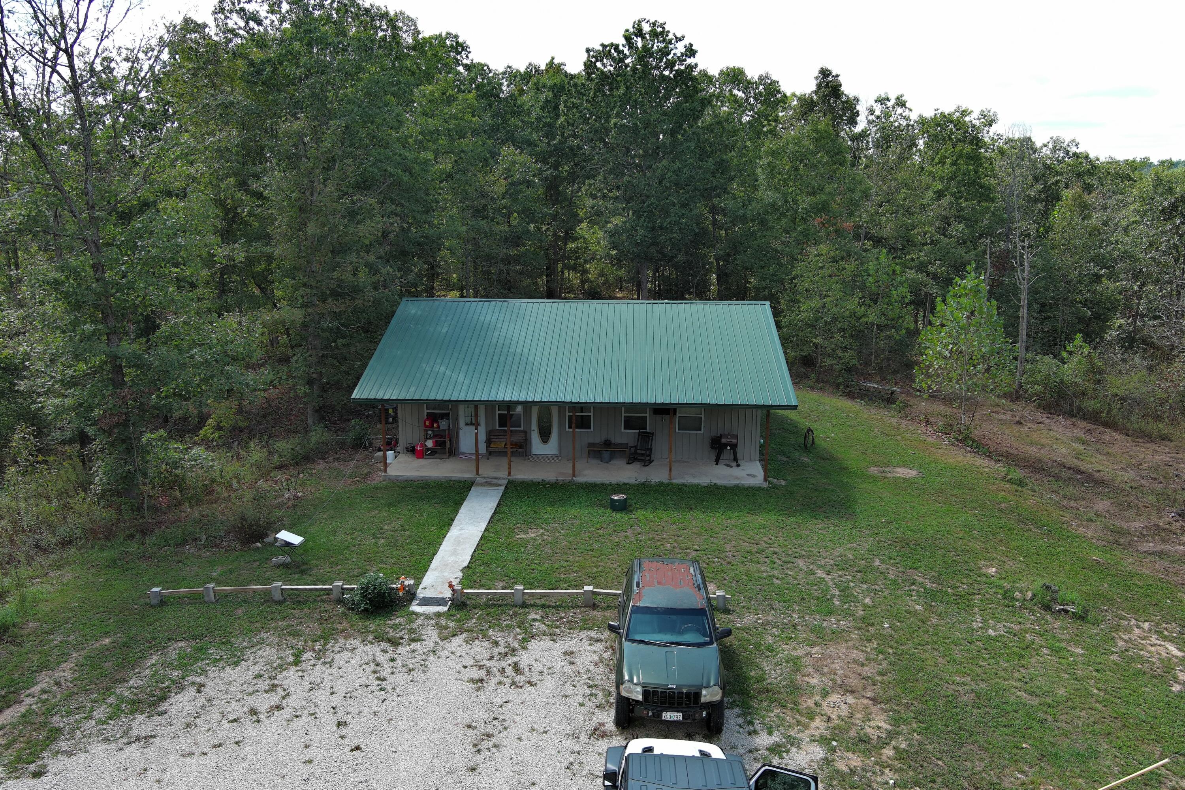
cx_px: 592
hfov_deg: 63.7
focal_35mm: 29
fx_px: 955
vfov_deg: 45.0
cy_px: 395
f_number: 2.8
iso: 100
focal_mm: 10.57
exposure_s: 1/585
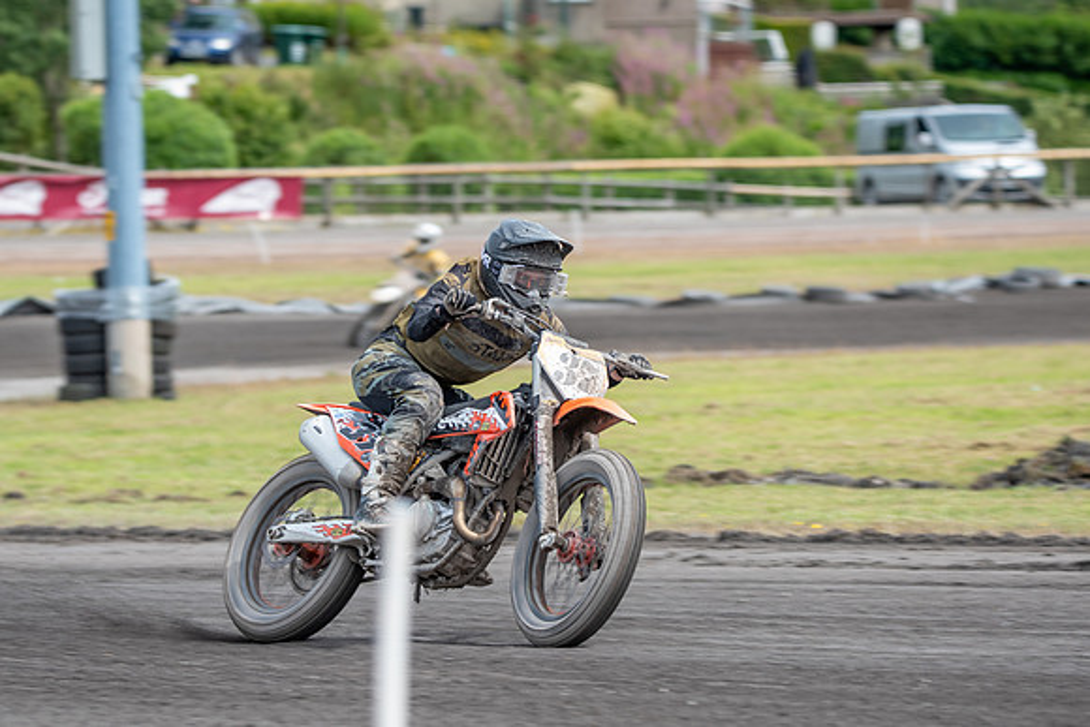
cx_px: 428
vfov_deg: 4.4
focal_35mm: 316
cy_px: 390
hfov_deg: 6.5
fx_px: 9563
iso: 200
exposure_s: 1/400
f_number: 5.6
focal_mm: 220
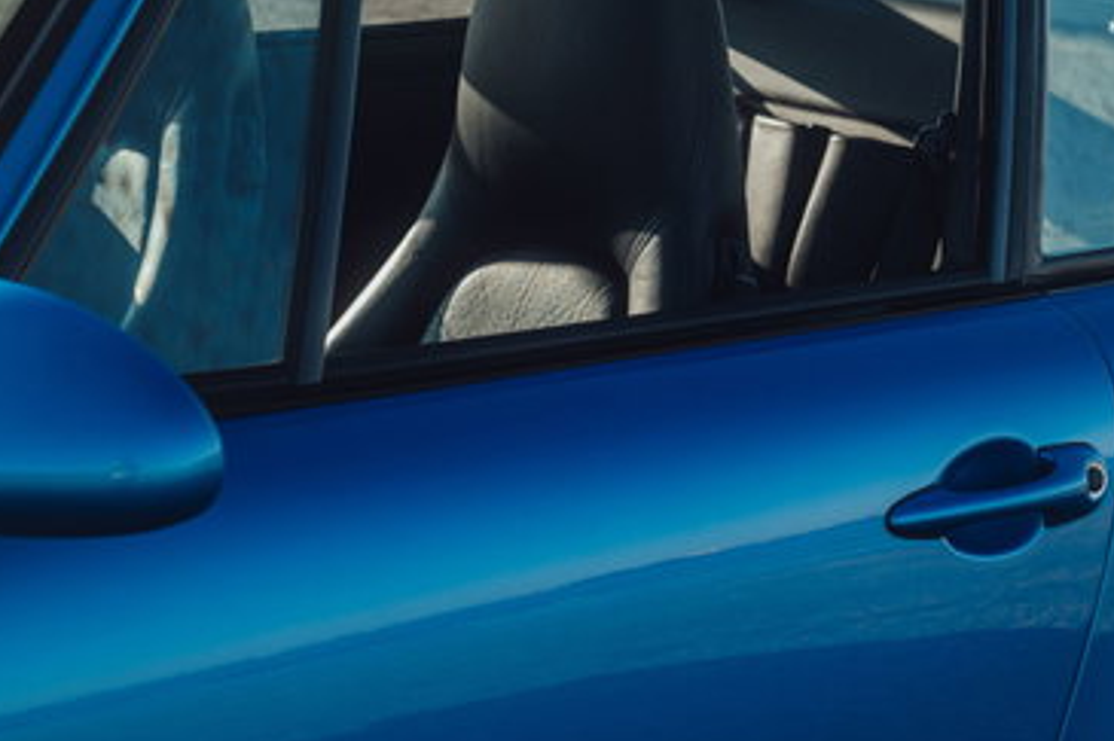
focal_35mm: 101
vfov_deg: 13.5
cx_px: 760
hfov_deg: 20.1
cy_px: 139
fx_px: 3124
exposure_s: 1/200
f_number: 5.6
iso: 200
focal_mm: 48
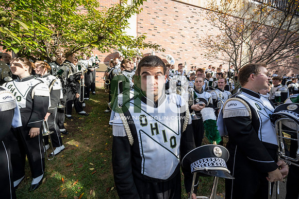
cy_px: 100
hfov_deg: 104.2
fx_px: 116
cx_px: 150
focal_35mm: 14
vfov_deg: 81.2
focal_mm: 14
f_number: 4.5
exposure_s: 1/500
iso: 250
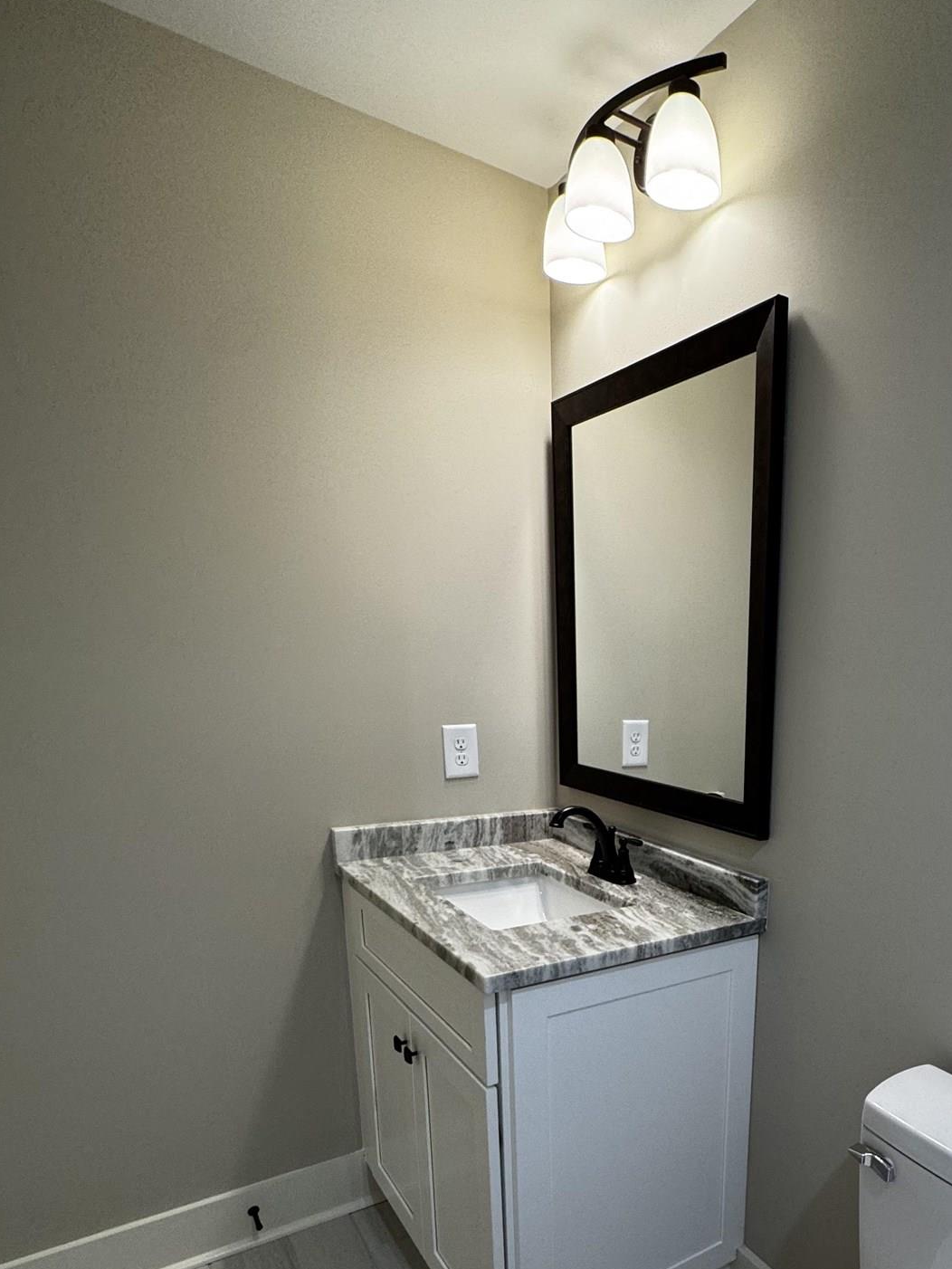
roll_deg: -2.6
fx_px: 843
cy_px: 863
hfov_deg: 55.6
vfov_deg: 71.4
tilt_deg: -13.3
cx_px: 730
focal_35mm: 23
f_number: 2.2
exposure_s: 1/120
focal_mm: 2.22
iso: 125
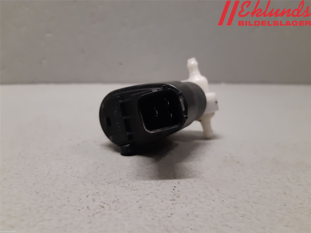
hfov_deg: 67.3
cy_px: 116
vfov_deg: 53.1
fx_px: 234
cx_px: 156
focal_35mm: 26
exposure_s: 1/50
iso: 160
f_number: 1.7
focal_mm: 3.93
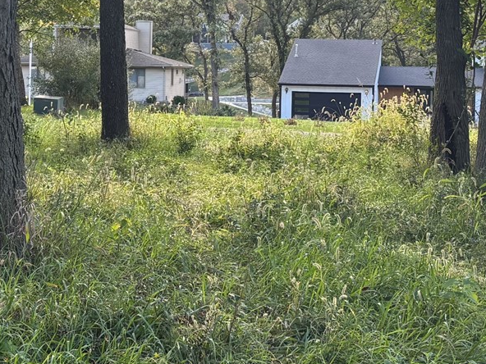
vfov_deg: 16.3
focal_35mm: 90
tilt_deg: -0.2
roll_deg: -1.9
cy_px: 69
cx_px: 126
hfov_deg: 21.6
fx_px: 1264
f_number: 1.6
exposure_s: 1/343
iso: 50
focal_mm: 5.96
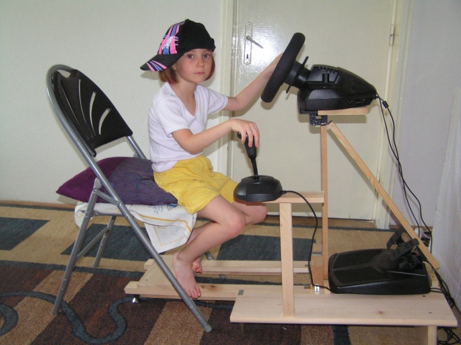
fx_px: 506
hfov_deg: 49.0
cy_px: 172
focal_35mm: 38
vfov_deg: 37.7
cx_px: 230
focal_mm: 6.3
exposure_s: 1/40
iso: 200
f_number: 2.8
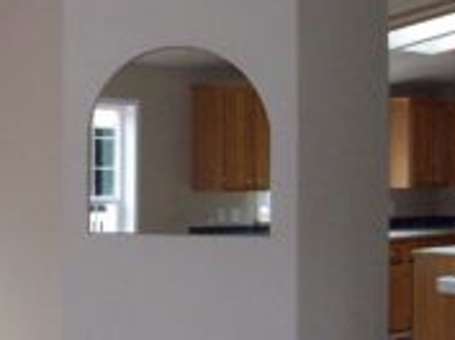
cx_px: 21
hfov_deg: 24.4
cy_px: 113
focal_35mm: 77
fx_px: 1010
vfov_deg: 19.0
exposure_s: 1/60
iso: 200
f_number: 2.8
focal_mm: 5.7
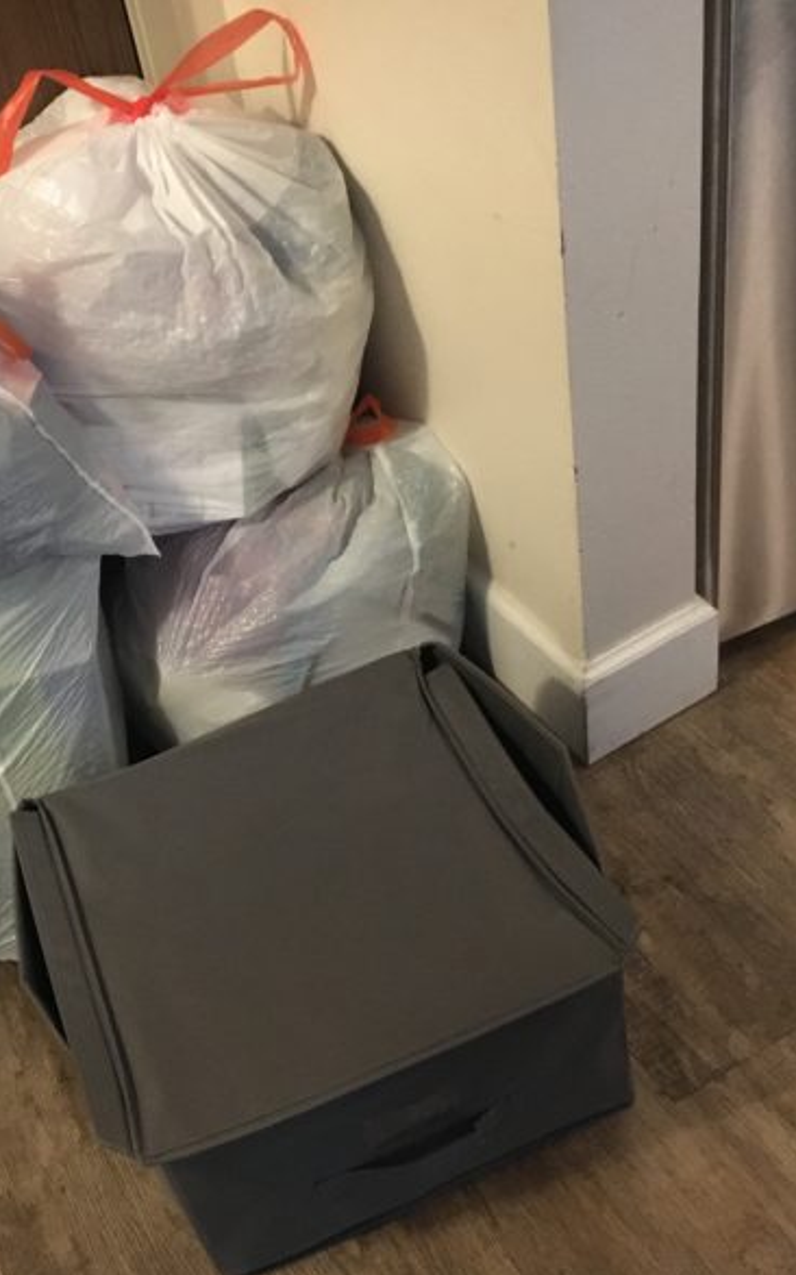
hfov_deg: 29.7
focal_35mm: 42
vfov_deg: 47.2
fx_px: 1459
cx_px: 137
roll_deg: +19.4
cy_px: 651
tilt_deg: -43.6
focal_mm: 4.15
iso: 320
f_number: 2.2
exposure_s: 1/15
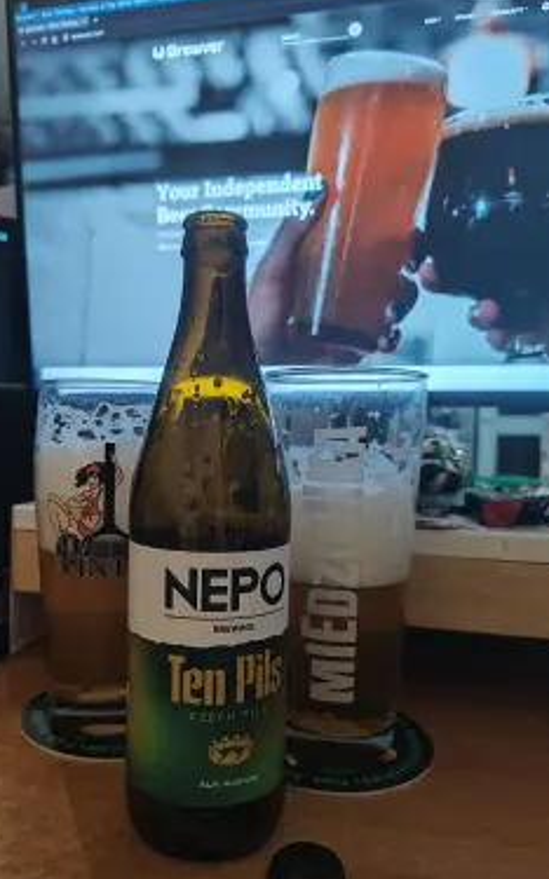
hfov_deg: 47.3
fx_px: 623
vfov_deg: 70.4
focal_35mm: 26
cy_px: 448
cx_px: 223
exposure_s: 1/12
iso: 425
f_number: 1.88
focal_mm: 5.56
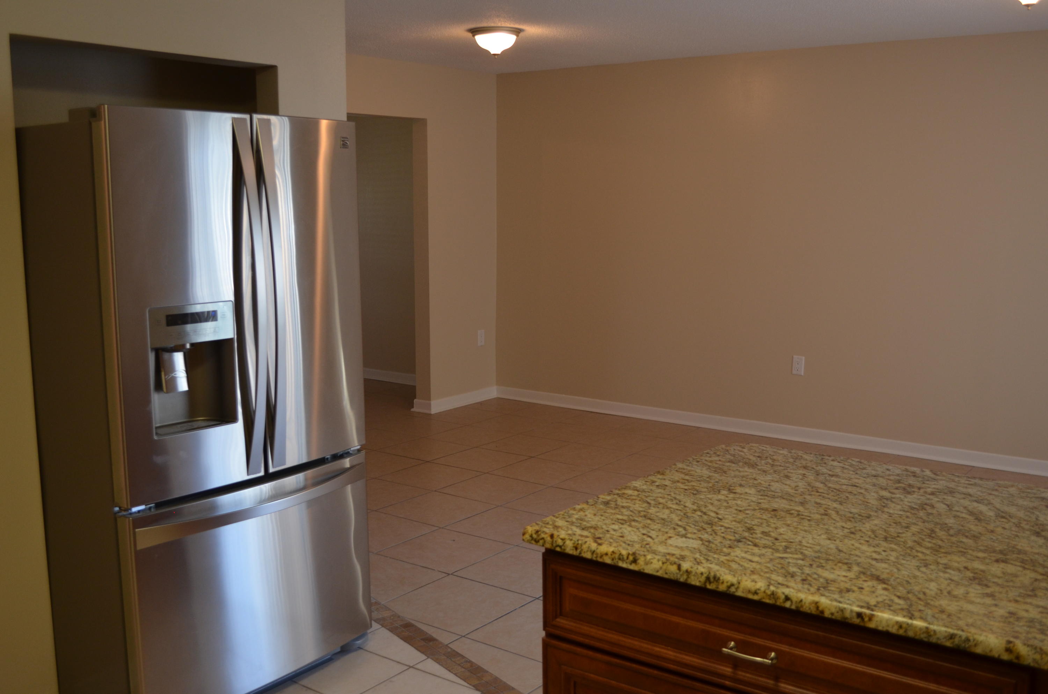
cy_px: 347
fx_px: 1046
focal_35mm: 36
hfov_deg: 53.2
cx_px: 524
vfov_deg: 36.7
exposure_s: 1/60
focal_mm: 24
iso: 450
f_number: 4
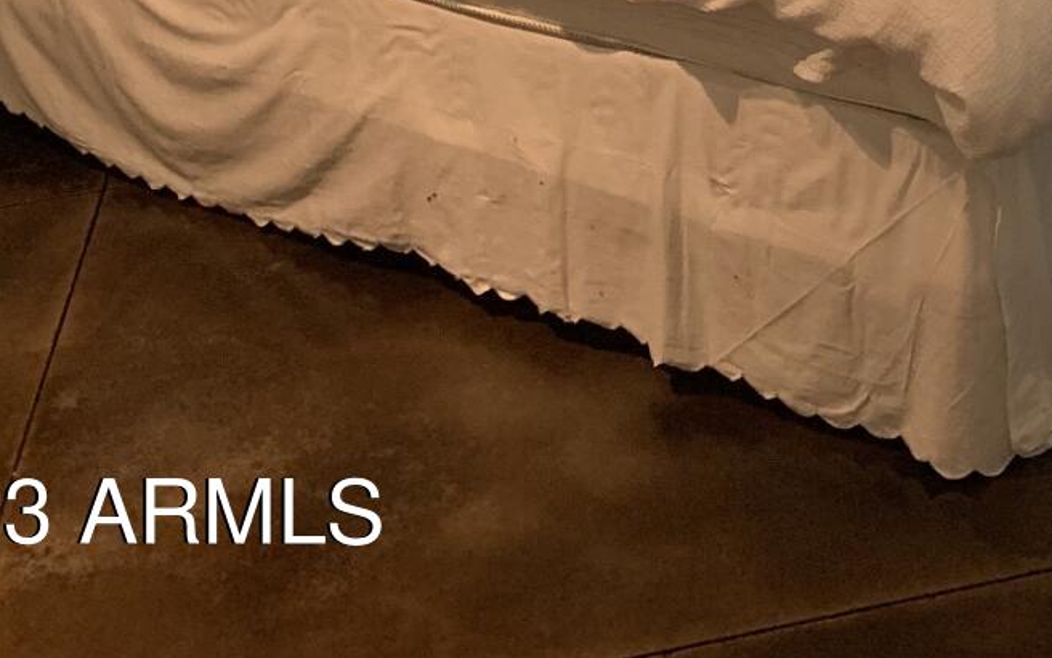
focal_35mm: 84
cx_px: 1047
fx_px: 2408
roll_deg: +3.4
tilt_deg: -2.4
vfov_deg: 12.2
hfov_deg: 23.6
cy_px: -945
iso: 160
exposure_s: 1/60
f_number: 1.8
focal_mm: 4.25
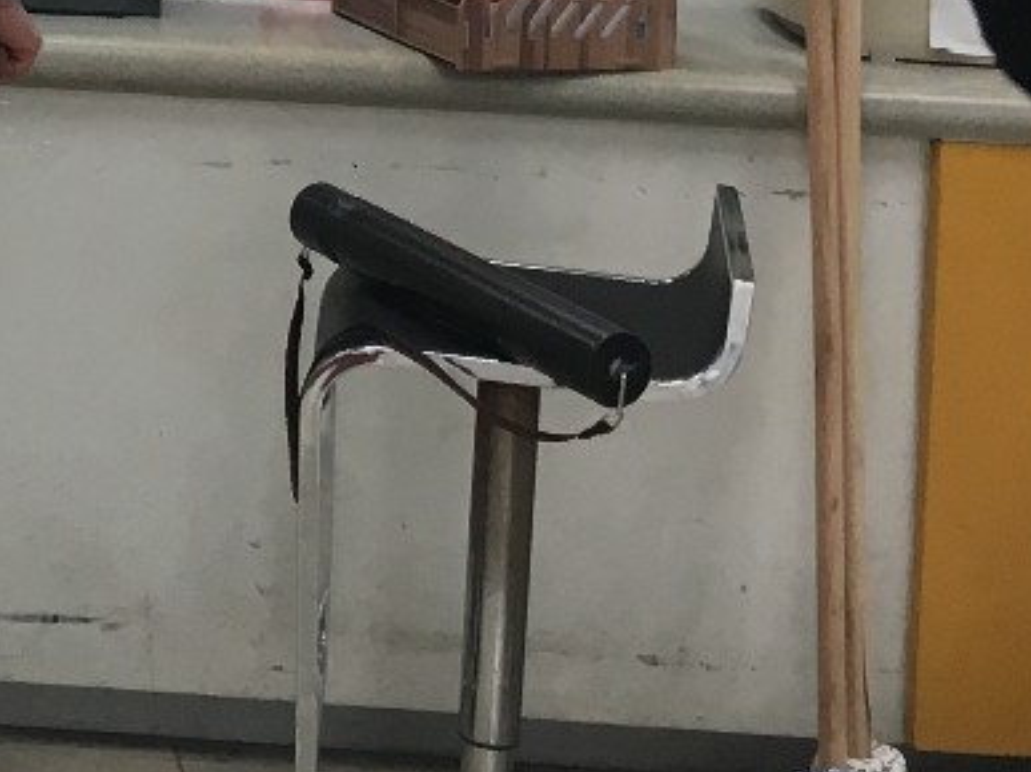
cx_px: -607
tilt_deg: -0.8
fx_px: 3573
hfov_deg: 15.0
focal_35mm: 120
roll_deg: -2.5
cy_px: -650
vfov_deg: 11.4
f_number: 2.2
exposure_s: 1/33
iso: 80
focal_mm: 4.15
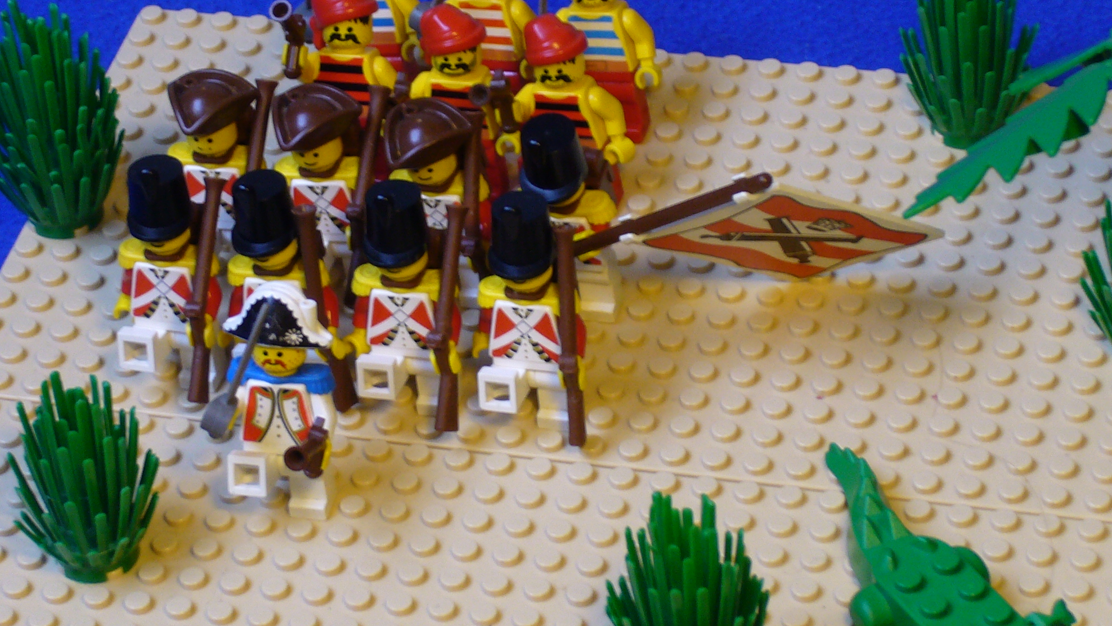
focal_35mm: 163
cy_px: 221
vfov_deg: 7.4
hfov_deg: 13.2
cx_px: 439
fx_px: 4807
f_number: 5
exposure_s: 1/15
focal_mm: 17.4
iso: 100
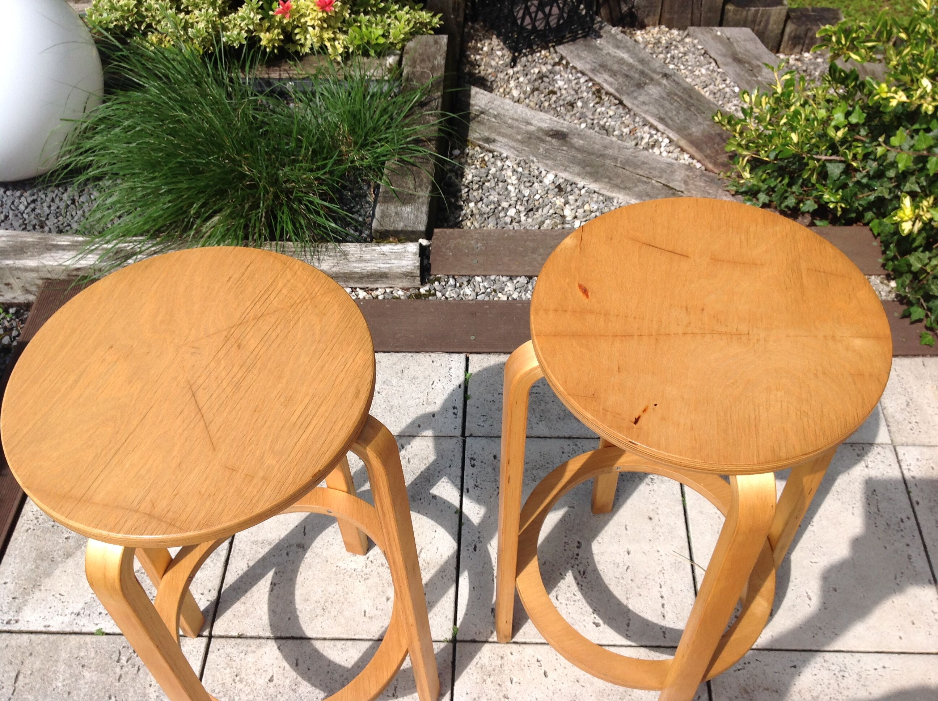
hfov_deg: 52.7
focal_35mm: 35
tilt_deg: -51.4
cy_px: 350
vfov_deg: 40.6
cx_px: 469
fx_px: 947
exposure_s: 1/2519
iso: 50
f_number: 2.4
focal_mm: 4.28
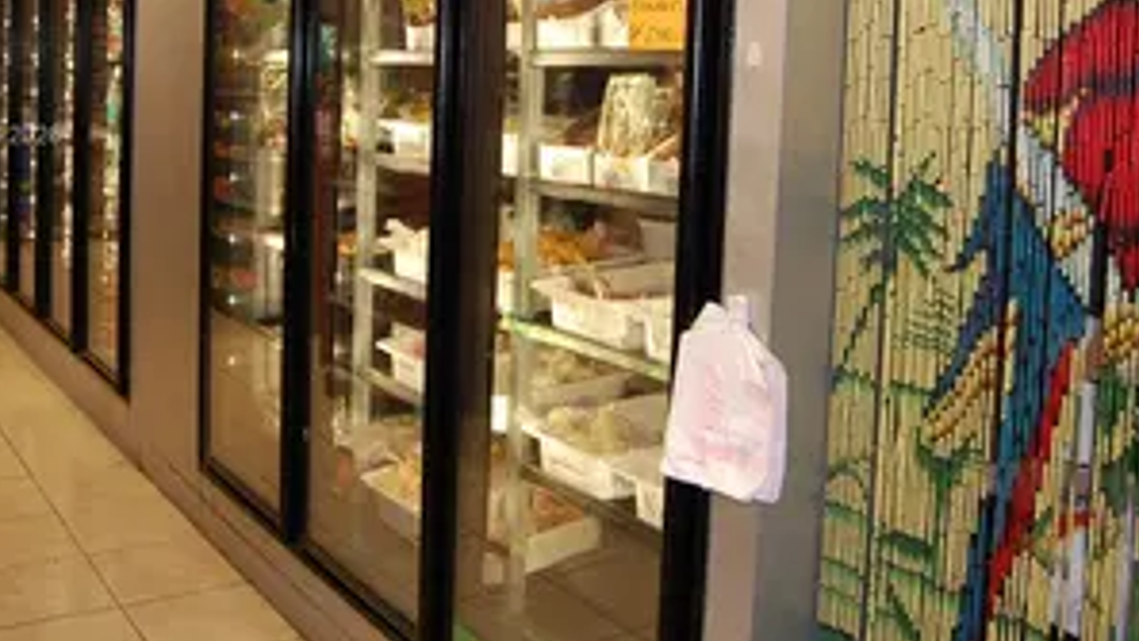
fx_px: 1148
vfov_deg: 30.5
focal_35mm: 38
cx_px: 522
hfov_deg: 52.7
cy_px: 138
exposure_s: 1/60
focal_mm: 18
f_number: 3.5
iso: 400
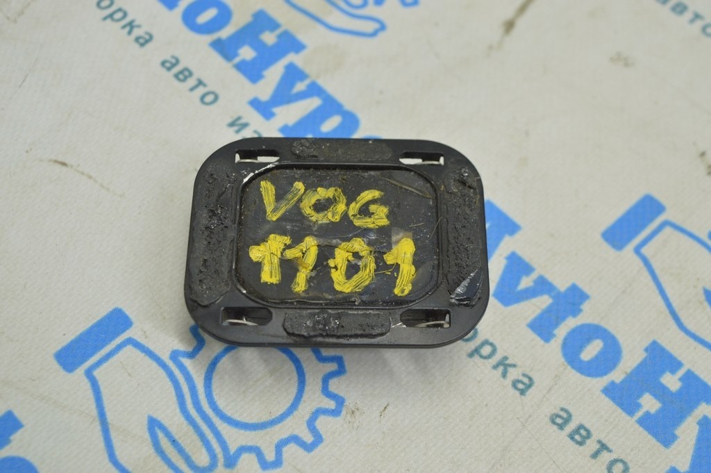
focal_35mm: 57
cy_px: 236
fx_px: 1125
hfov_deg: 35.1
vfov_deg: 23.7
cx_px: 356
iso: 400
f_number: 5.6
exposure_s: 1/25
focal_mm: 38
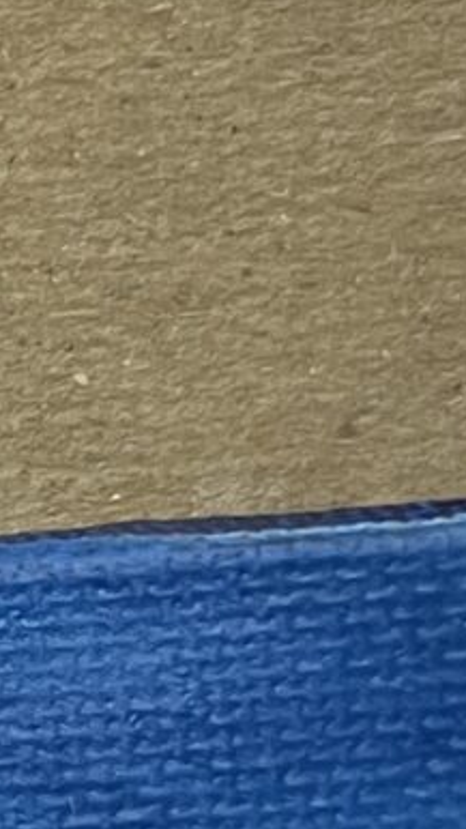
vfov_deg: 11.4
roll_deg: +0.2
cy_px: 762
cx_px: -262
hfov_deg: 6.4
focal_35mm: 188
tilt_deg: -27.7
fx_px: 4132
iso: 160
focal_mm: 5.7
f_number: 1.5
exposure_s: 1/60
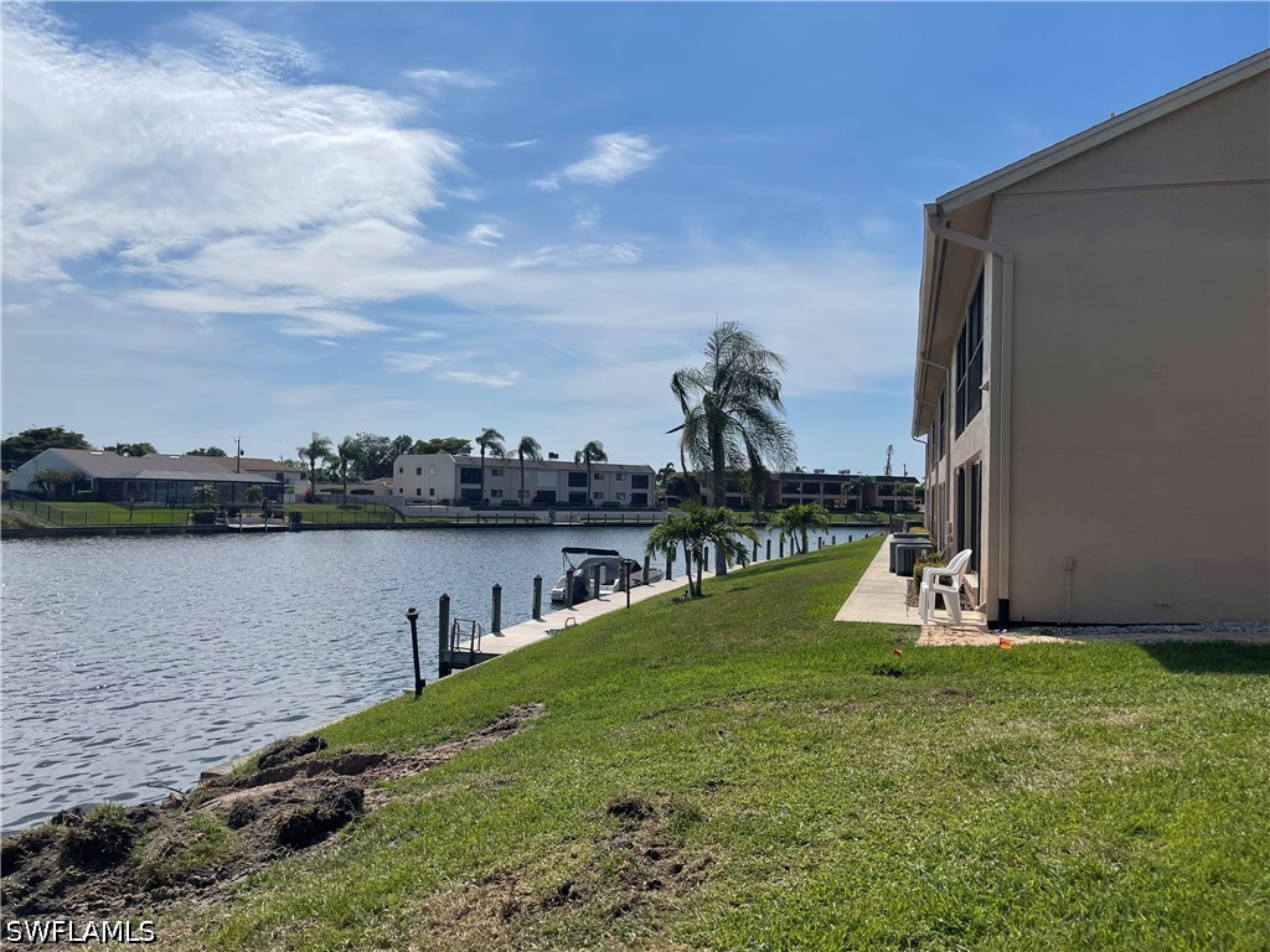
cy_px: 476
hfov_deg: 69.4
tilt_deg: +0.4
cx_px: 635
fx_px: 917
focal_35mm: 25
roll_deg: -1.3
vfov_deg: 54.9
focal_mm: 5.1
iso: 32
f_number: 1.6
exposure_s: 1/10000
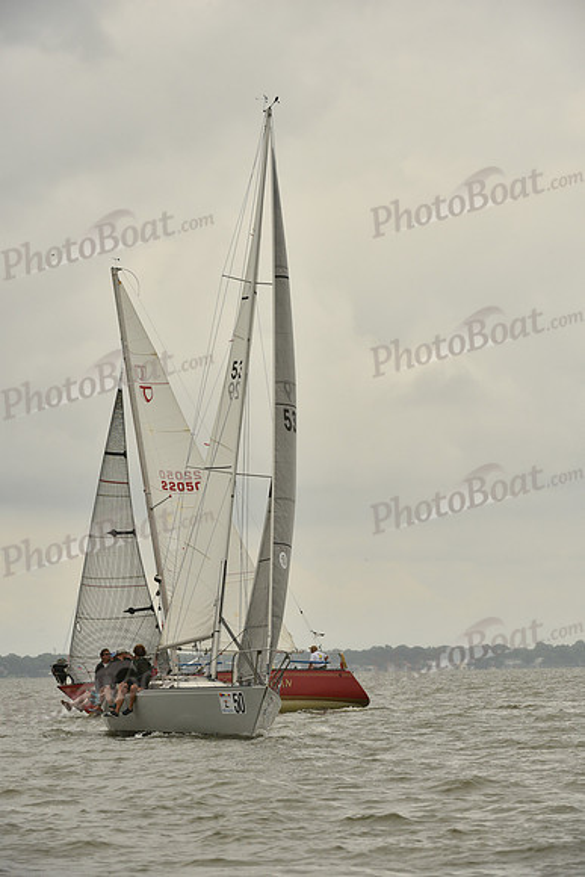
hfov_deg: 6.9
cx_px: 292
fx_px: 4872
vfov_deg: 10.3
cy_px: 438
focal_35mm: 200
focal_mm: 200
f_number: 10
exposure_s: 1/800
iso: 400
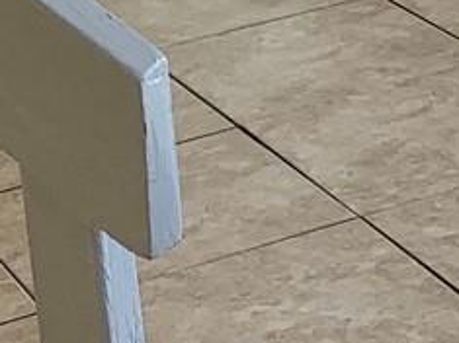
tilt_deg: -12.7
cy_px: -251
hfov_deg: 10.8
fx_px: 2346
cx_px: 641
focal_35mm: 177
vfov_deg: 8.1
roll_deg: +4.4
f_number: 1.8
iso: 25
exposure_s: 1/238
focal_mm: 4.25
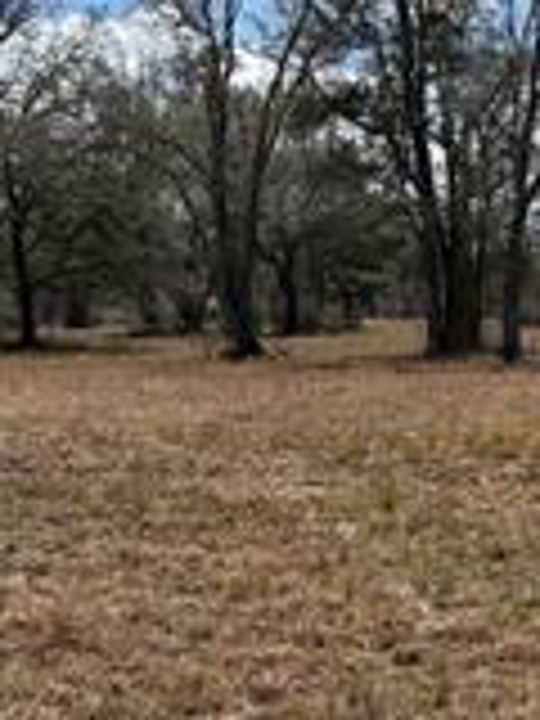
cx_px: 594
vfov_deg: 24.6
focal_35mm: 78
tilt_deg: -8.9
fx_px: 1622
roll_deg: -0.4
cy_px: 576
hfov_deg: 18.2
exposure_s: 1/5348
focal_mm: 5.96
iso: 64
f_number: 1.6
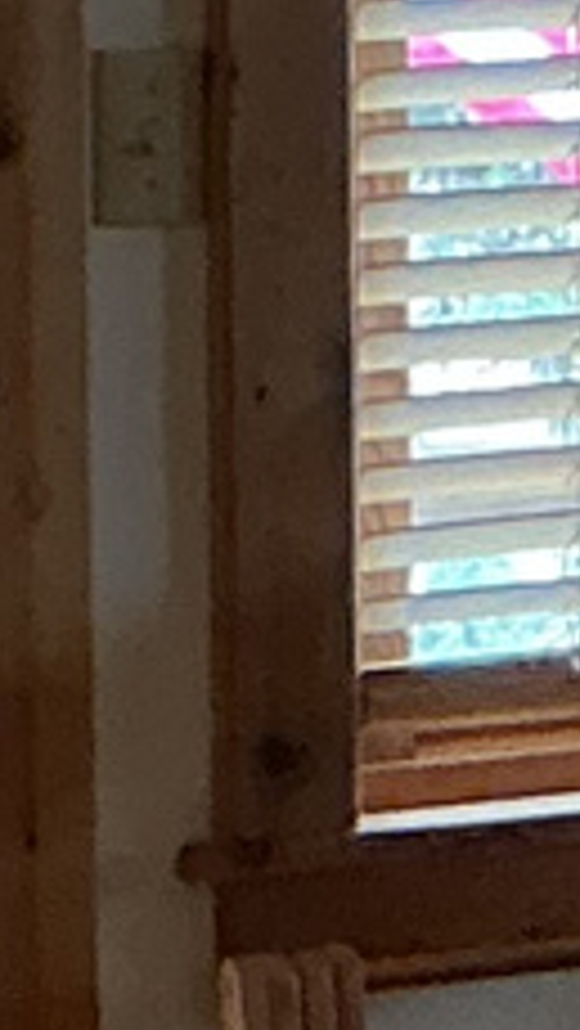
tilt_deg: -1.8
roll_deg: -0.1
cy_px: -90
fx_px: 7702
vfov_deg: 7.6
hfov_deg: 3.7
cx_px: 3395
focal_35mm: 282
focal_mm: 3
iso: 50
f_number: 1.8
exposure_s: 1/60
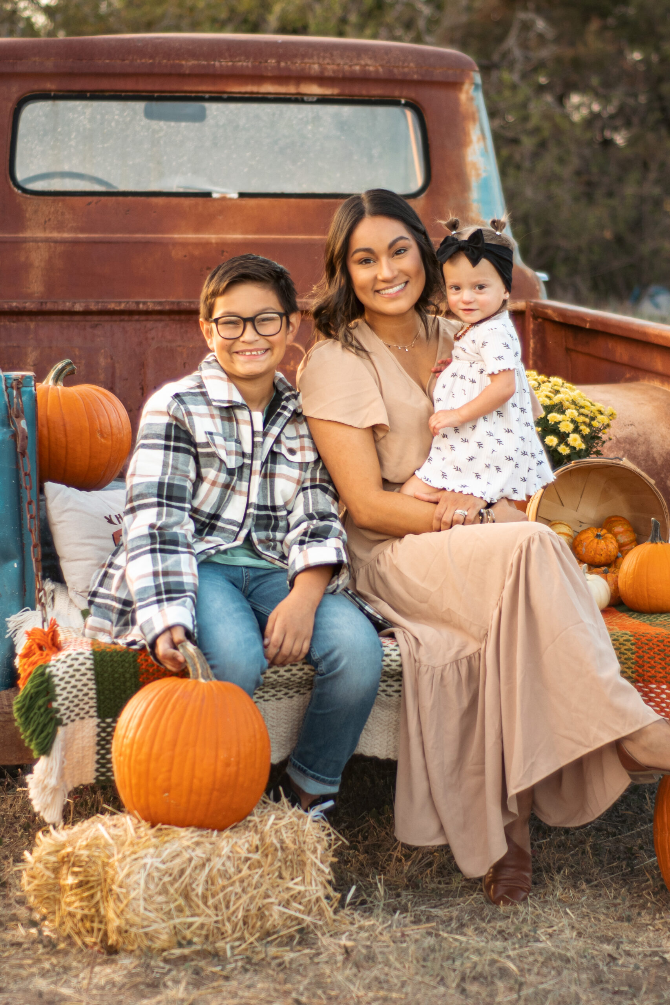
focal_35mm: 100
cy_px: 502
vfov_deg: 20.4
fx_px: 2791
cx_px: 335
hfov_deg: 13.7
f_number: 1.8
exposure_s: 1/400
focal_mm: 50
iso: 200
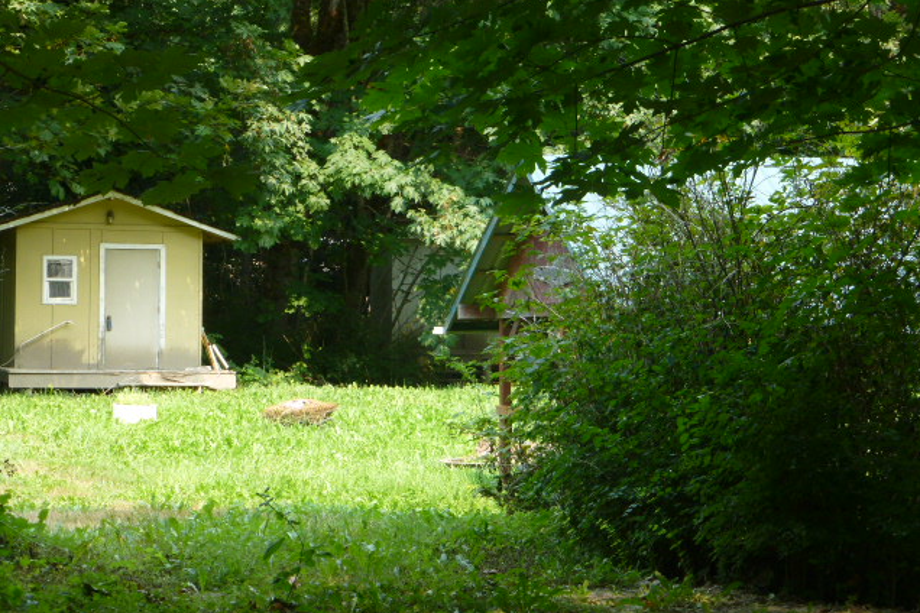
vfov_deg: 12.0
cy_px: 320
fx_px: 2913
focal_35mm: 114
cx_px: 461
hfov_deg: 17.9
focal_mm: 19.4
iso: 200
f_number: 5.3
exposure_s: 1/160
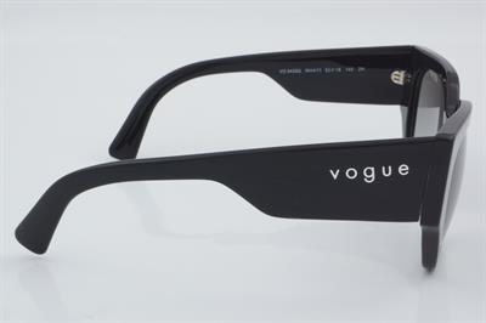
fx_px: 1012
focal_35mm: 75
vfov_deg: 18.2
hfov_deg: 27.0
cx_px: 243
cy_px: 162
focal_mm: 50
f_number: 32
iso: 100
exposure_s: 1/4
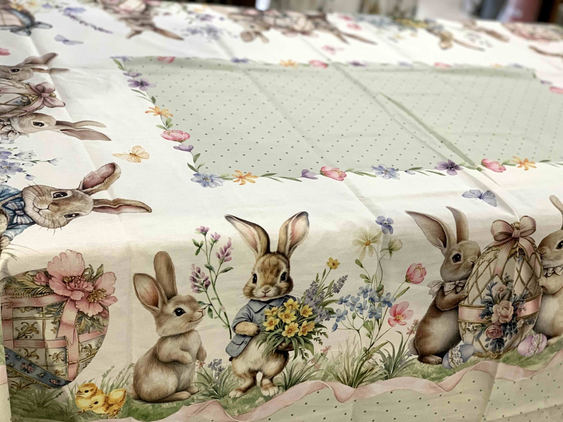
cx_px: 282
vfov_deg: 28.0
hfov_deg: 36.8
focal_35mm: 52
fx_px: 846
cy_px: 211
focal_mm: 6
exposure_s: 1/50
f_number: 2.4
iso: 160
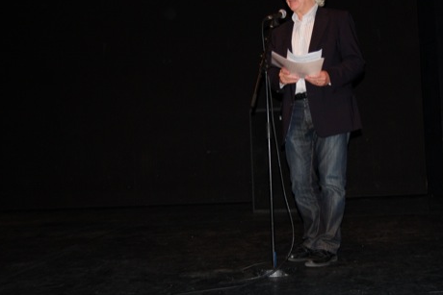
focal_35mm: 50
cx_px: 296
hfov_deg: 39.1
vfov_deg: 27.0
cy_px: 118
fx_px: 615
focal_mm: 24
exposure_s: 1/60
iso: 400
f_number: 4
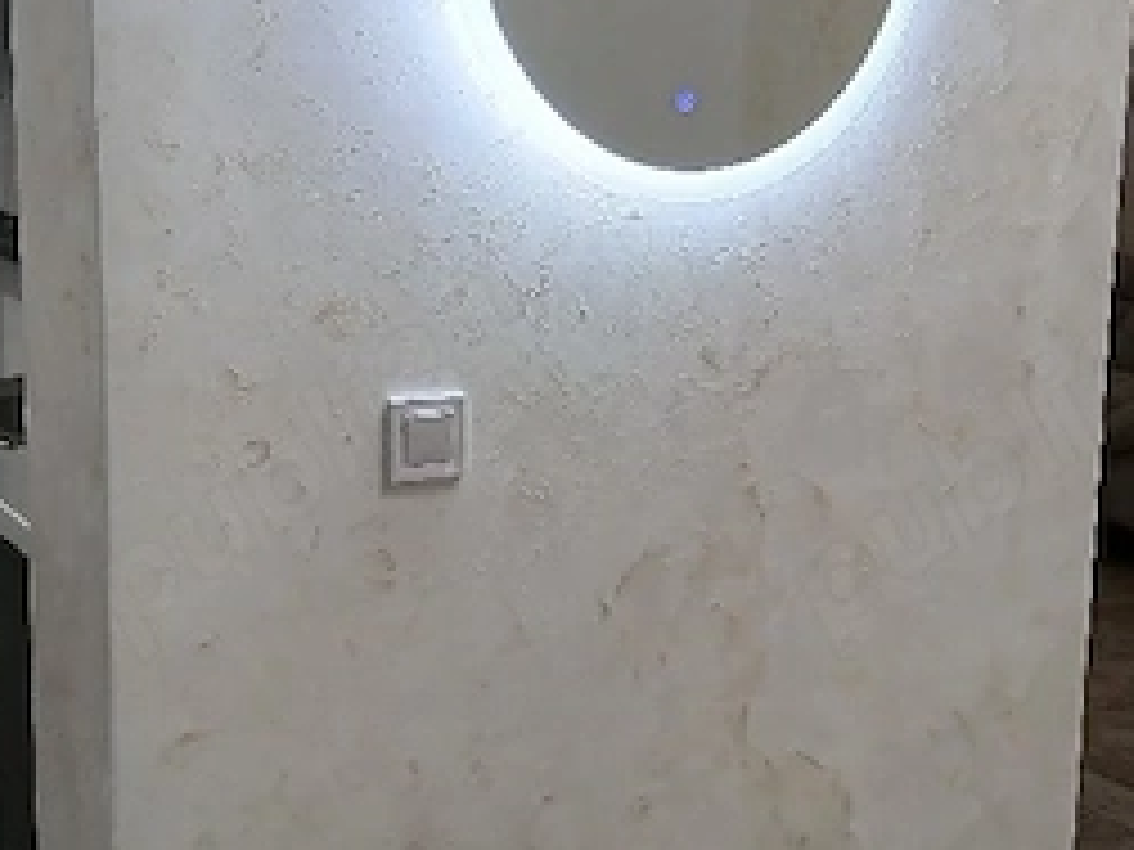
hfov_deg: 31.2
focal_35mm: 62
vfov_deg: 23.7
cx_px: 562
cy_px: 432
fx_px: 2031
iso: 100
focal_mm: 3.98
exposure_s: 1/50.3
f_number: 1.8
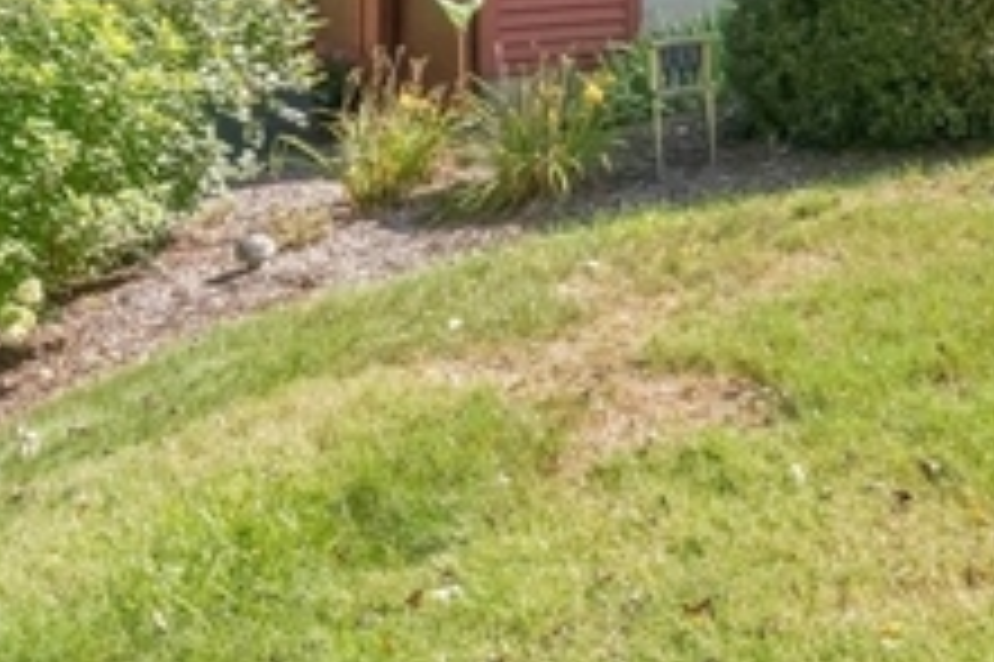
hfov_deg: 30.8
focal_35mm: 65
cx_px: 648
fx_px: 1793
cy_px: -331
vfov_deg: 18.5
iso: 800
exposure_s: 1/320
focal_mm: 14
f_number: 10
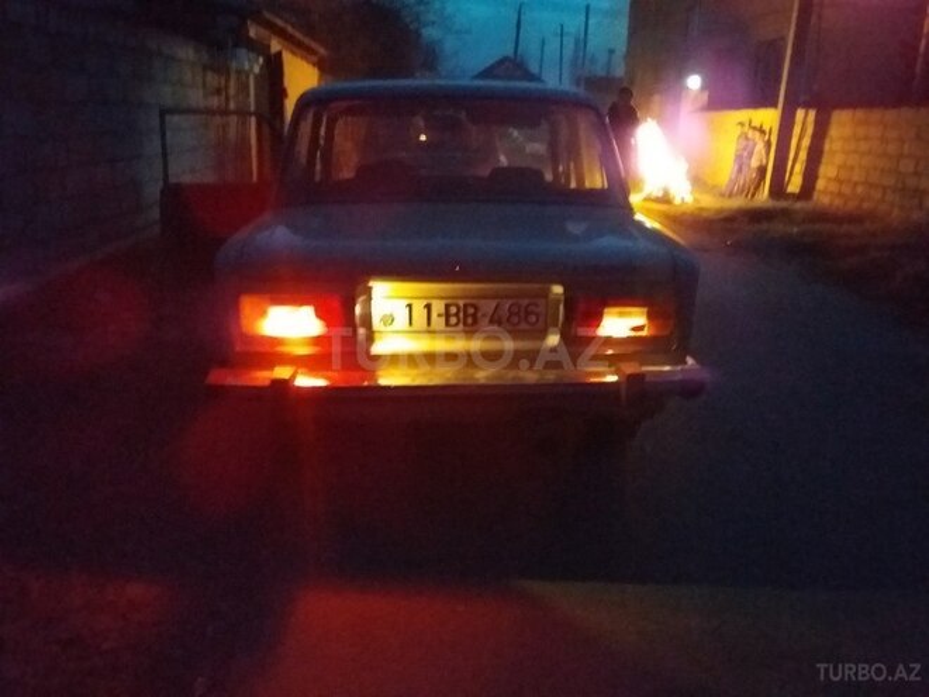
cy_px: 348
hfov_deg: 58.4
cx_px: 464
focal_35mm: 31
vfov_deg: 45.4
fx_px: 832
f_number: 2.2
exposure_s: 1/10
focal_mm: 3.3
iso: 800
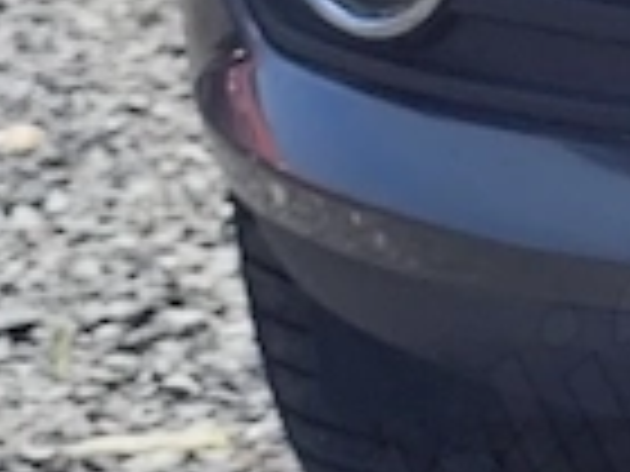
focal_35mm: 328
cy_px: -665
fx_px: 5969
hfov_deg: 5.5
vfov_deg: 4.4
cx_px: 2200
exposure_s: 1/1464
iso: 50
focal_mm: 6.19
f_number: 1.65
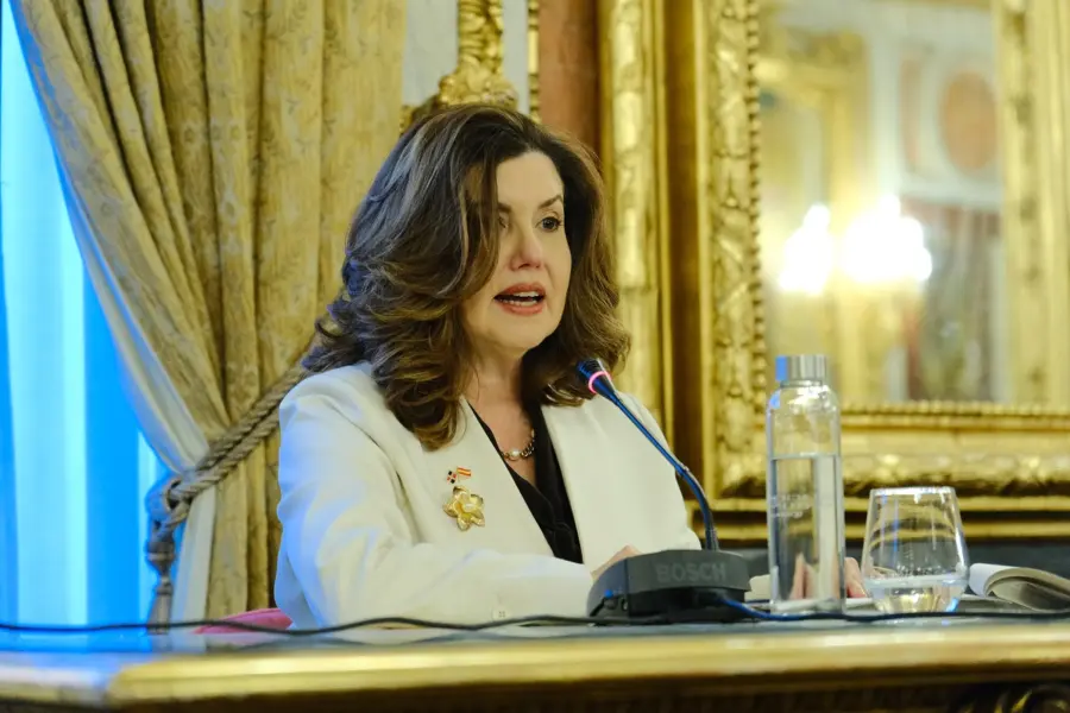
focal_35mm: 105
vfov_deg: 13.0
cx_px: 535
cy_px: 356
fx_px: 3121
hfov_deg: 19.5
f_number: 2.8
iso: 5000
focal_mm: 70
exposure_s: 1/160
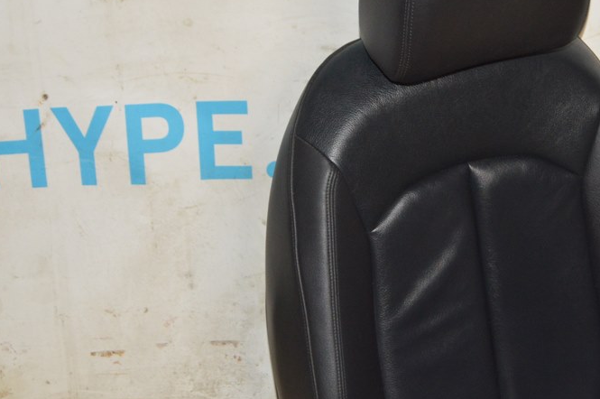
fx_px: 1615
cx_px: 413
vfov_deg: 14.1
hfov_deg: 20.9
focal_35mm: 97
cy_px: 195
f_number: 5
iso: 1400
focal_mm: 42
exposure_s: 1/60
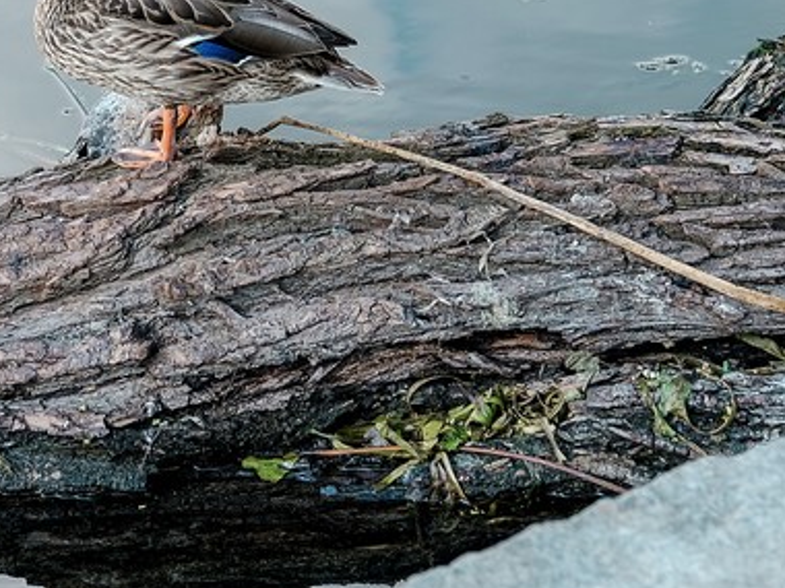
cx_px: 107
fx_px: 4286
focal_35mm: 189
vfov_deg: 7.8
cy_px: 78
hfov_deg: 10.4
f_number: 5.6
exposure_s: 1/250
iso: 400
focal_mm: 55
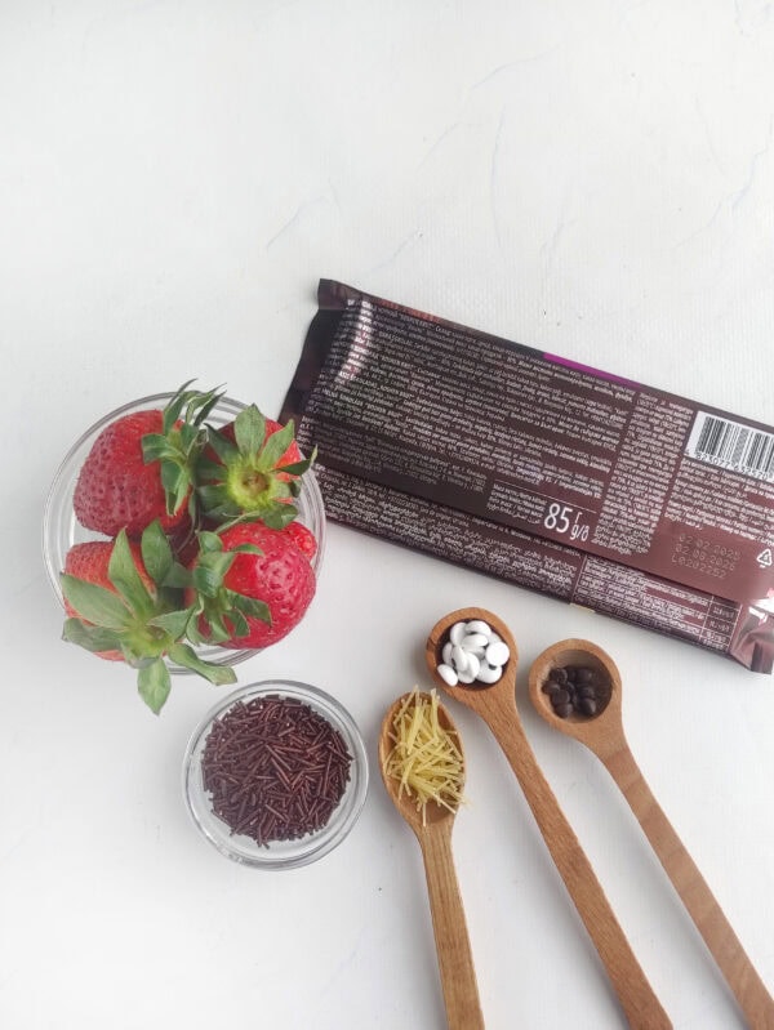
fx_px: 745
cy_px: 515
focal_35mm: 25
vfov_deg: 69.4
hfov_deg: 54.9
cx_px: 387
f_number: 1.9
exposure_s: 1/131
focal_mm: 5.4
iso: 50
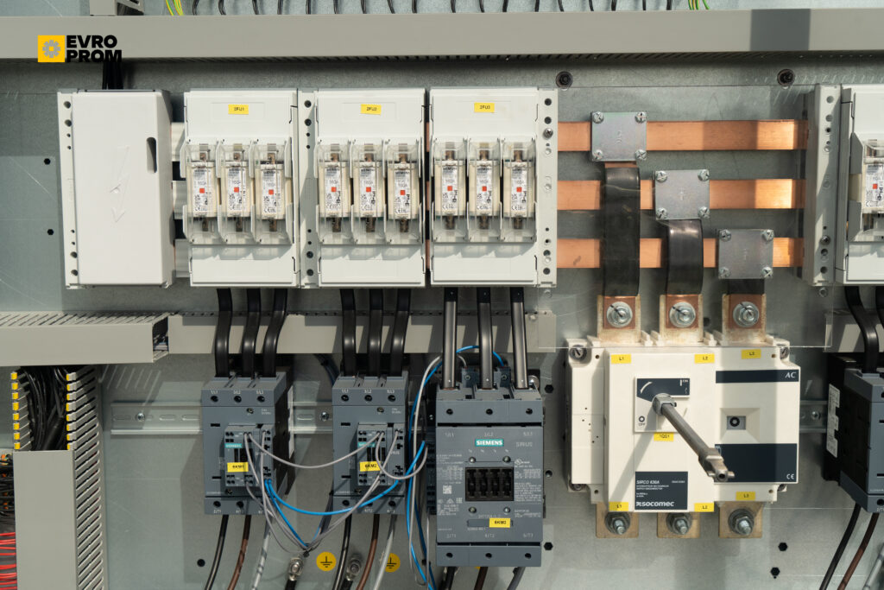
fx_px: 1056
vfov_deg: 31.2
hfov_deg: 45.4
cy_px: 295
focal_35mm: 43
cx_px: 442
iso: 160
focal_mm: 43
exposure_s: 1/320
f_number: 7.1
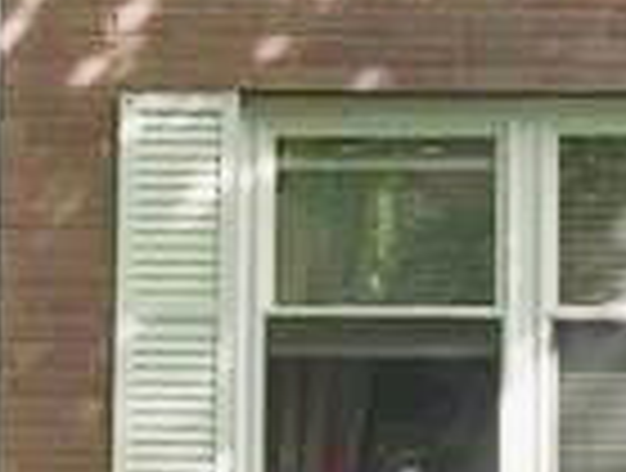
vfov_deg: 7.0
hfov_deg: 9.3
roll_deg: -1.8
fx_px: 3862
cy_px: 229
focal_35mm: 213
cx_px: 270
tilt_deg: +3.8
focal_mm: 4.15
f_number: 2.2
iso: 32
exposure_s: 1/425
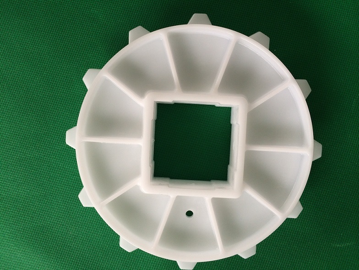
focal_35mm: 30
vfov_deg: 46.8
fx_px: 311
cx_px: 180
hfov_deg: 60.0
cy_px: 135
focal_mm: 4.12
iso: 64
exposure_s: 1/100
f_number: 2.2
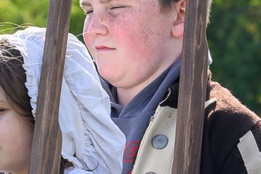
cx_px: -142
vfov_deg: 2.5
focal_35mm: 545
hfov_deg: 3.8
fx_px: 3951
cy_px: 252
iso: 110
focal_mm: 74
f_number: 5.6
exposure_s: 1/250
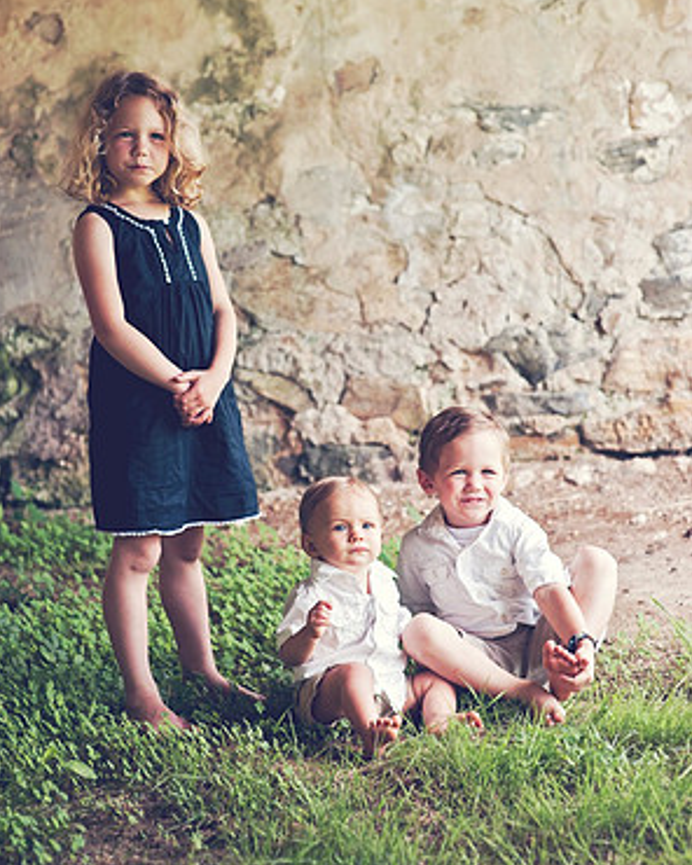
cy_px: 390
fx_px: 2483
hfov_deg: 15.9
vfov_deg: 19.8
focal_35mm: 97
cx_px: 345
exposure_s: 1/400
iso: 500
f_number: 4
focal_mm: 85
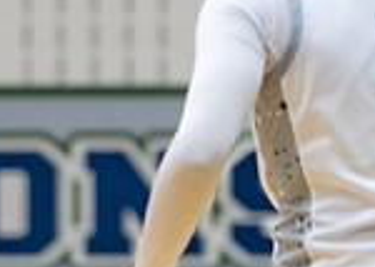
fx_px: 5695
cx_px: -137
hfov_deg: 3.8
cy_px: 445
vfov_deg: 2.7
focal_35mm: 535
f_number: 2.8
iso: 2500
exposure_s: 1/1000
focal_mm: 123
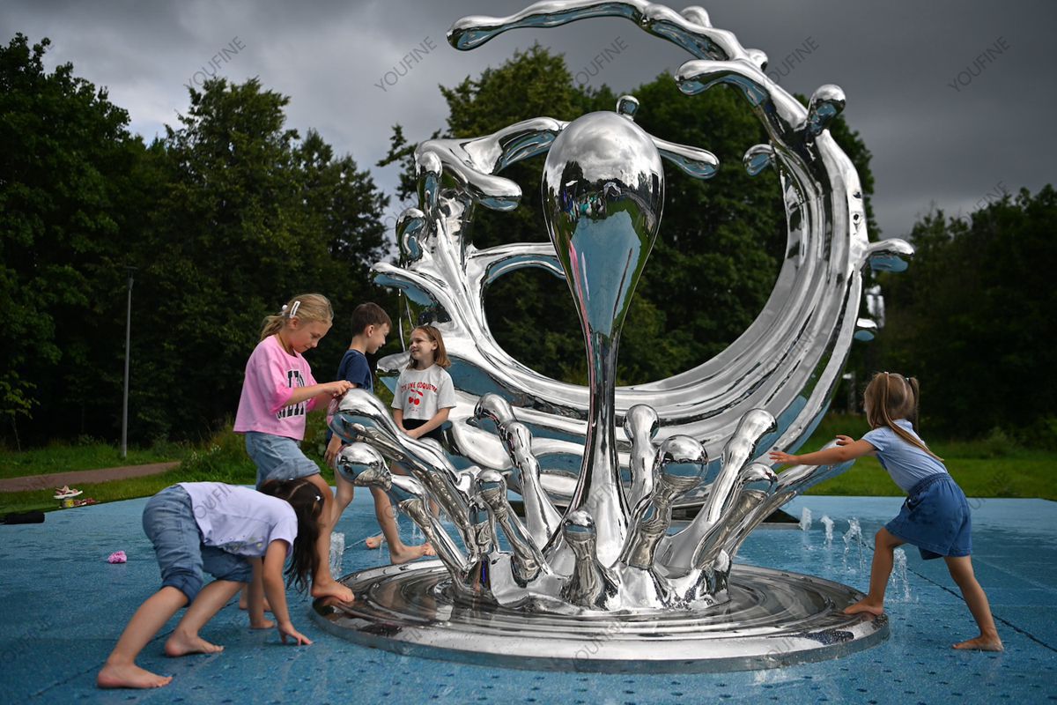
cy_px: 352
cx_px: 528
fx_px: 1116
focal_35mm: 38
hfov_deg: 50.7
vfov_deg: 35.1
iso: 100
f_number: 3.2
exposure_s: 1/500
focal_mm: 38
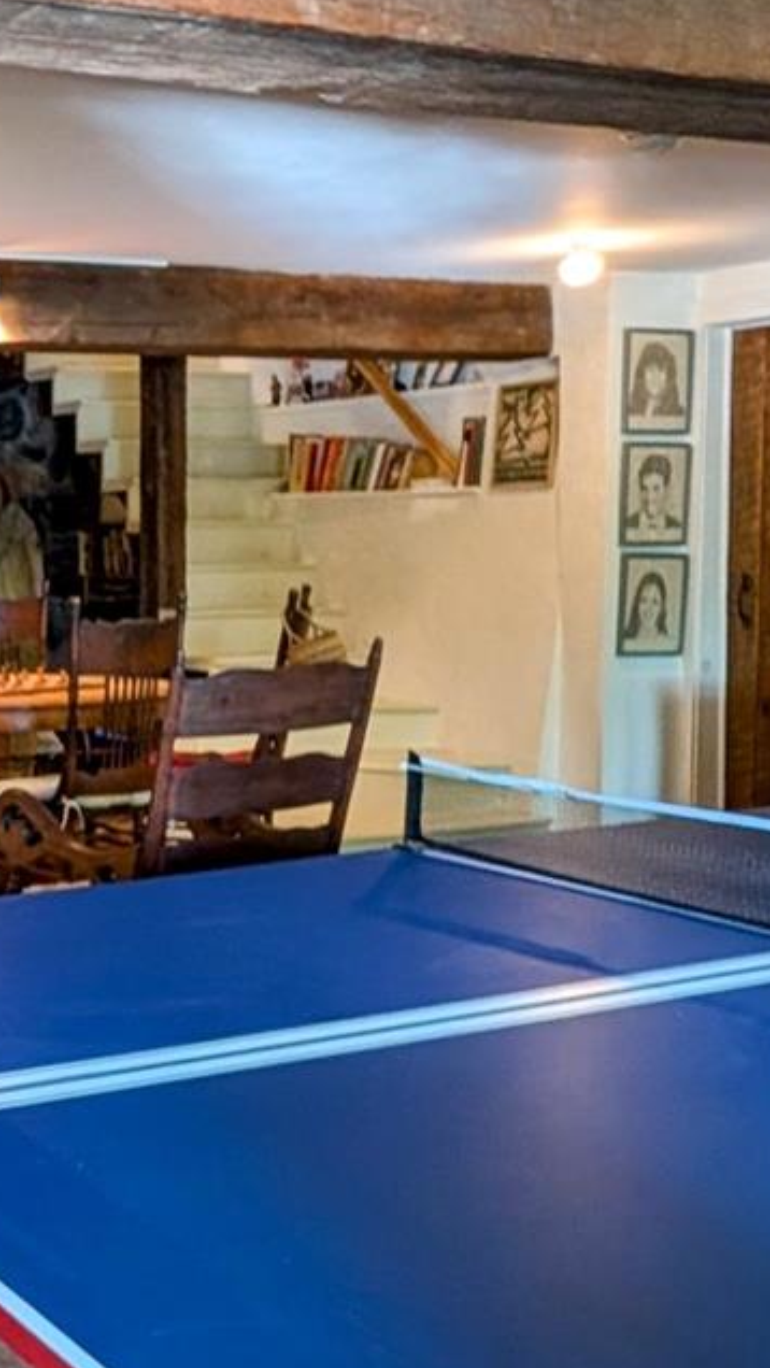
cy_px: 665
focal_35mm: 42
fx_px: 1524
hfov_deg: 24.1
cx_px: -282
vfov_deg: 48.3
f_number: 1.7
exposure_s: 1/40
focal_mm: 2.02
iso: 164
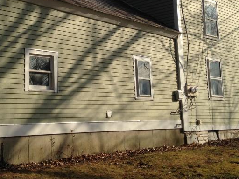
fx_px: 456
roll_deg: -0.5
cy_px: 38
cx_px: 88
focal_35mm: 66
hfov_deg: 29.3
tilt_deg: +10.8
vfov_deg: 22.0
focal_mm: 4.12
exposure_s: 1/1808
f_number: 2.4
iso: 50
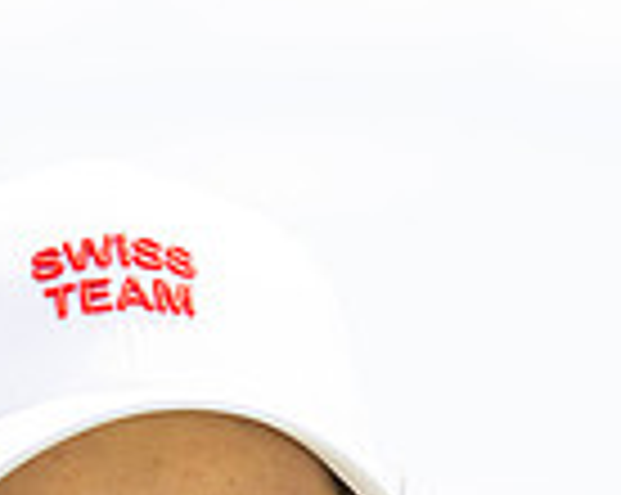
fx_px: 6185
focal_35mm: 337
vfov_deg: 4.5
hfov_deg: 5.7
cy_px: 878
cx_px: 72
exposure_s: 1/1600
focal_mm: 110
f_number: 4.5
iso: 400
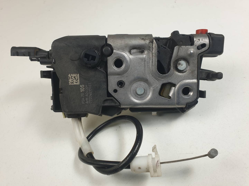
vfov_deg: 53.1
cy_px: 93
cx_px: 124
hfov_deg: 67.3
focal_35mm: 26
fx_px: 187
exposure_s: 1/123
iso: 50
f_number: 2.4
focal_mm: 4.3
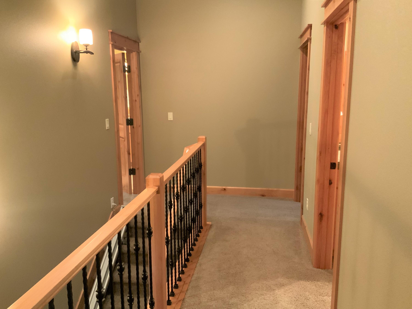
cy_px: 154
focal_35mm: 29
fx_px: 345
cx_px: 206
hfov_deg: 61.7
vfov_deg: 48.2
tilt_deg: -10.2
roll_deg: -1.1
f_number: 1.8
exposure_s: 1/30
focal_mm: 3
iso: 400
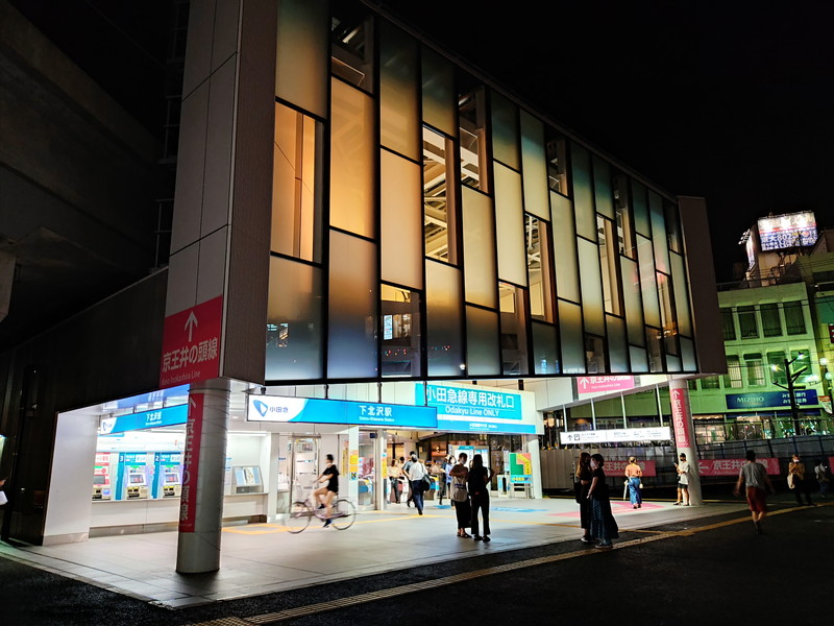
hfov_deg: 67.3
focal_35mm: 26
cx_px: 417
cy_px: 313
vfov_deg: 53.1
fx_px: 626
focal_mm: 4.74
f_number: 1.79
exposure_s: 1/33
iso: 754
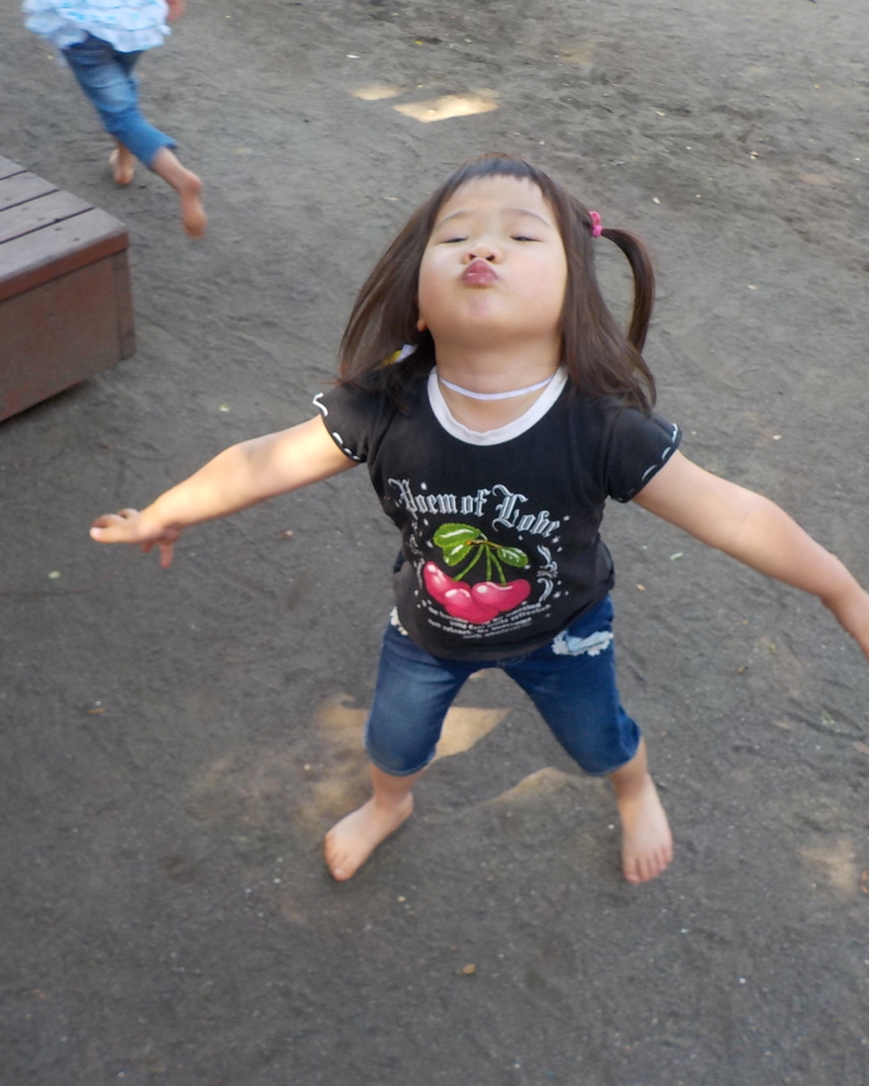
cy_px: 523
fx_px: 1029
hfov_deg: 45.8
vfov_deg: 55.7
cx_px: 432
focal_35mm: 32
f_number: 3.3
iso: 125
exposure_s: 1/100
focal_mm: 4.1
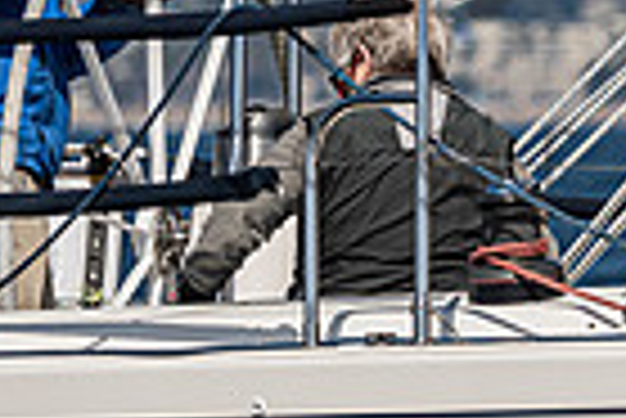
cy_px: -319
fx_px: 16397
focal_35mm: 942
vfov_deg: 1.5
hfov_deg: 2.2
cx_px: 941
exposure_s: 1/6400
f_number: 5
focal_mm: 190
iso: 400
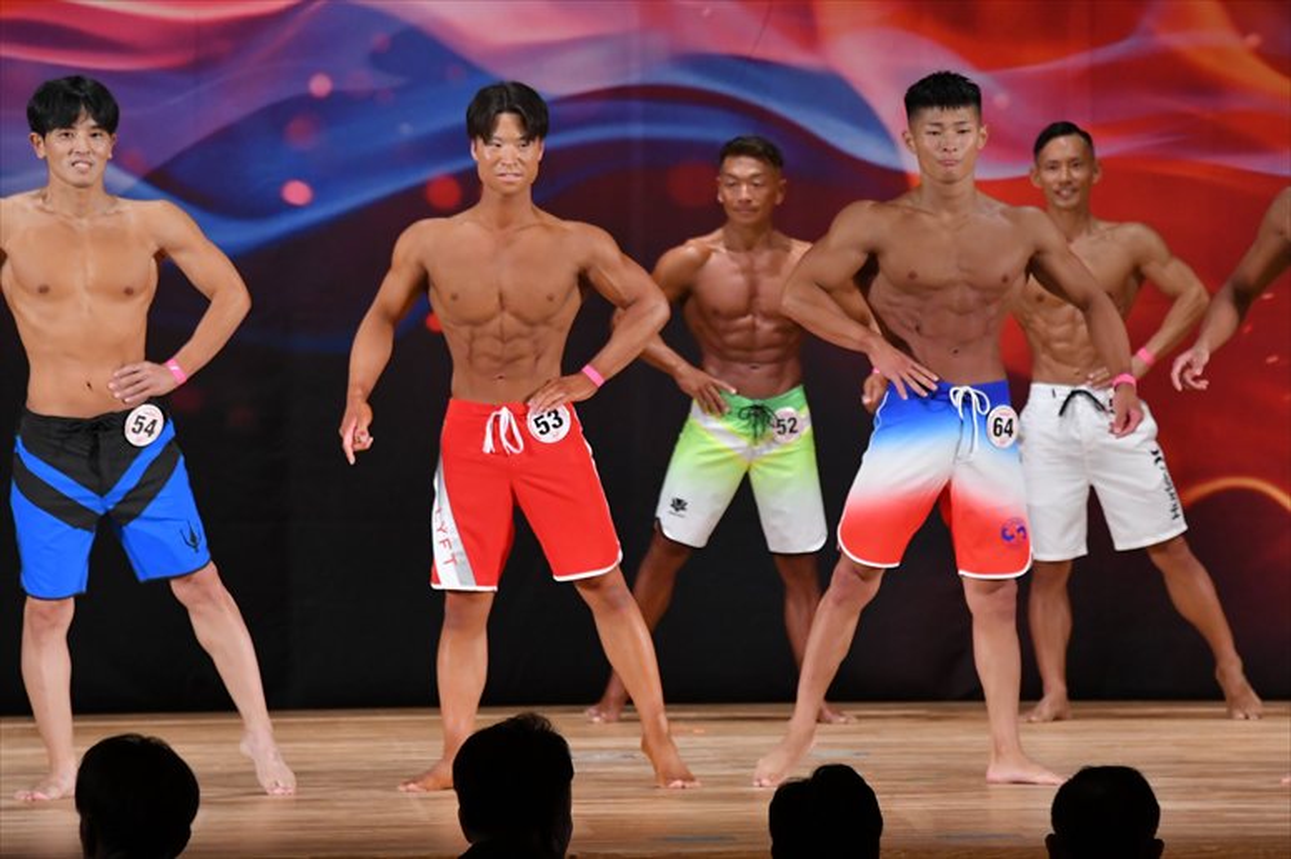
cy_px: 430
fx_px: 8603
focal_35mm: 240
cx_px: 646
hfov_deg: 8.6
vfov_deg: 5.7
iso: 3200
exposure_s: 1/400
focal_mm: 160
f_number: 5.6
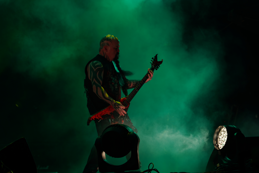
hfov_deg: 19.5
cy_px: 86
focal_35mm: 105
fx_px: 755
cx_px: 130
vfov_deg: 13.0
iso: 125
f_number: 4
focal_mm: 105
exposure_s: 1/125
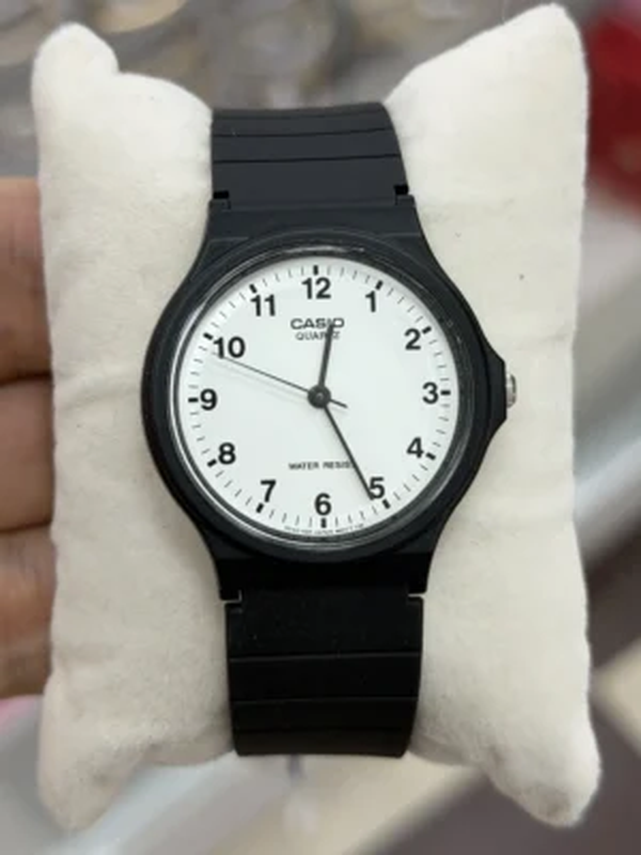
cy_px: 428
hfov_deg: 30.3
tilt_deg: -55.0
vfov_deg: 39.7
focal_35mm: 48
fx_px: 1185
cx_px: 320
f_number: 1.78
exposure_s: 1/373
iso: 64
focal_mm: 6.76
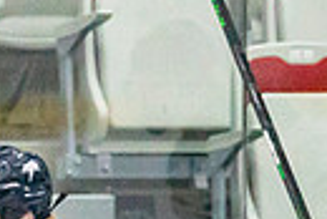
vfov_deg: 1.0
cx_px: -53
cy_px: 639
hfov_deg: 1.5
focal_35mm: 1369
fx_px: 12449
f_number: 2.8
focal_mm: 200
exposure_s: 1/1600
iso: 4000
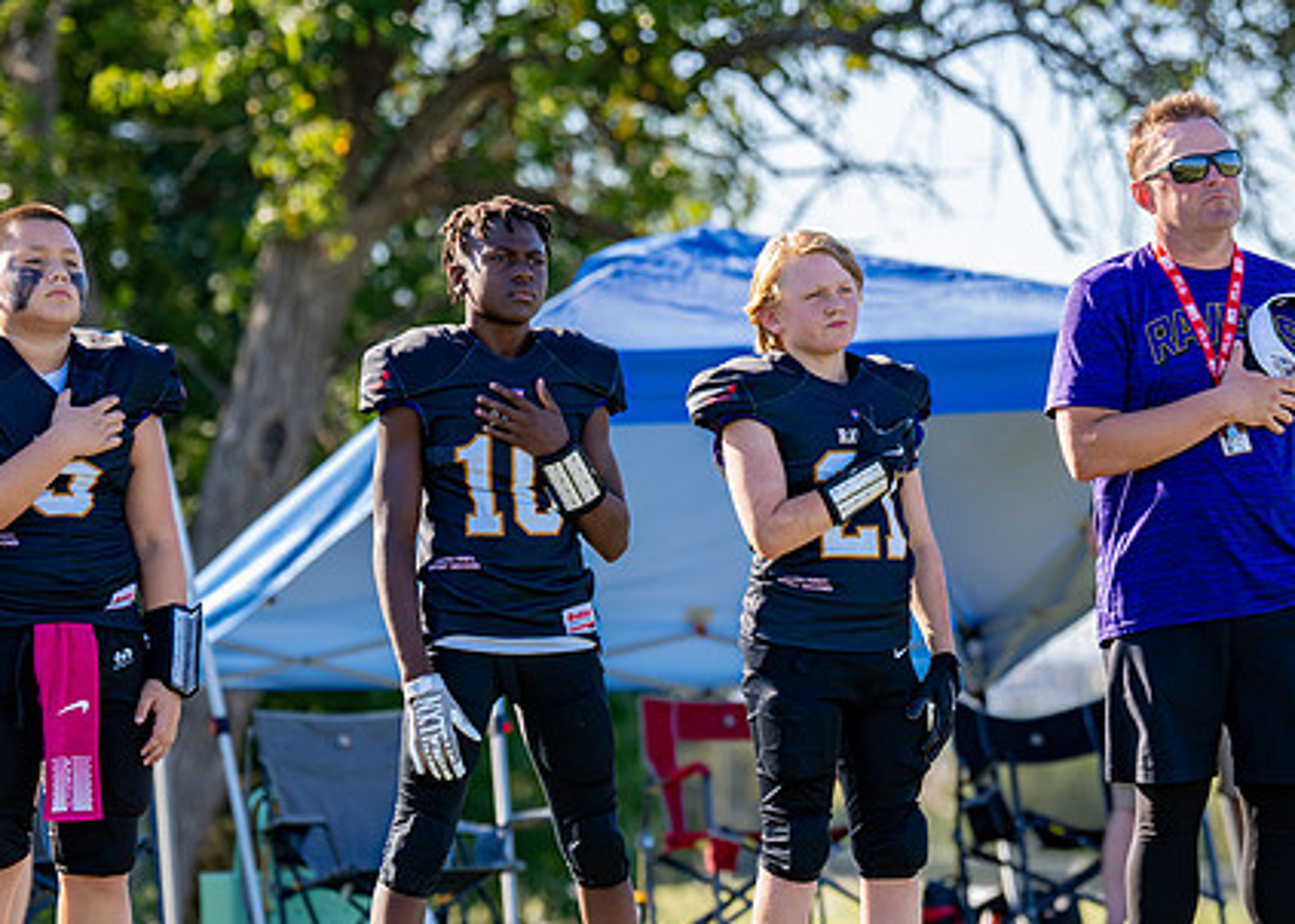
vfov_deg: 7.8
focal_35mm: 185
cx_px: 553
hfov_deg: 10.9
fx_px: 6803
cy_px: 538
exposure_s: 1/1000
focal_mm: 116
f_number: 2.8
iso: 160
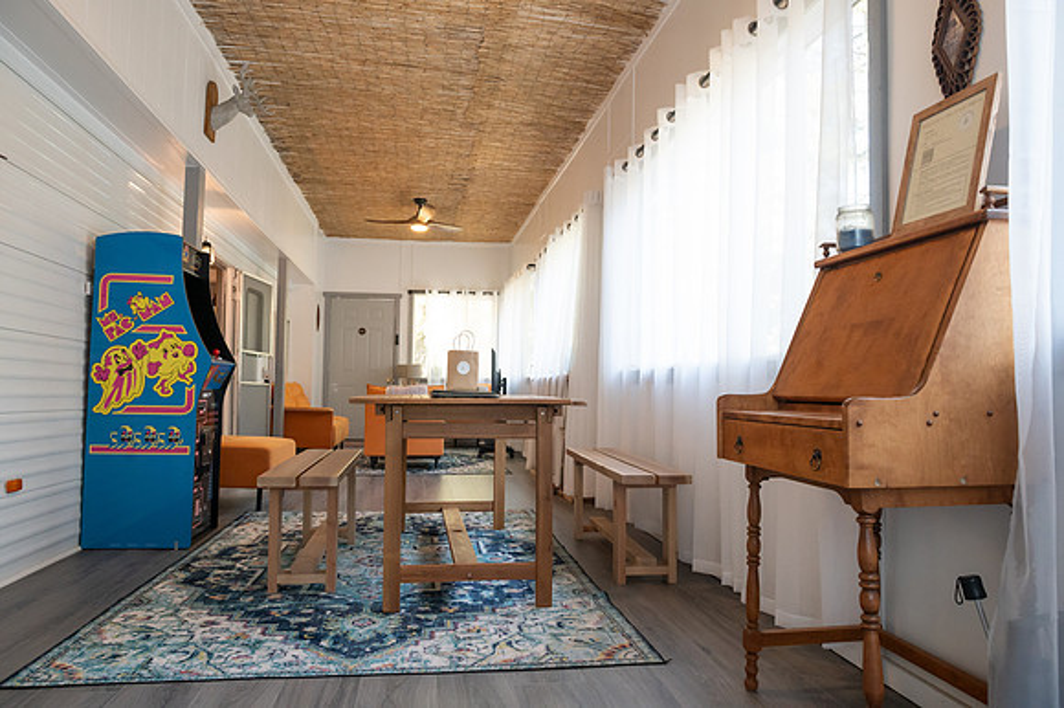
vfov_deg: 53.1
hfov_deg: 73.8
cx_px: 532
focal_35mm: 24
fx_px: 709
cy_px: 354
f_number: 5
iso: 5000
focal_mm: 24
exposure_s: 1/160
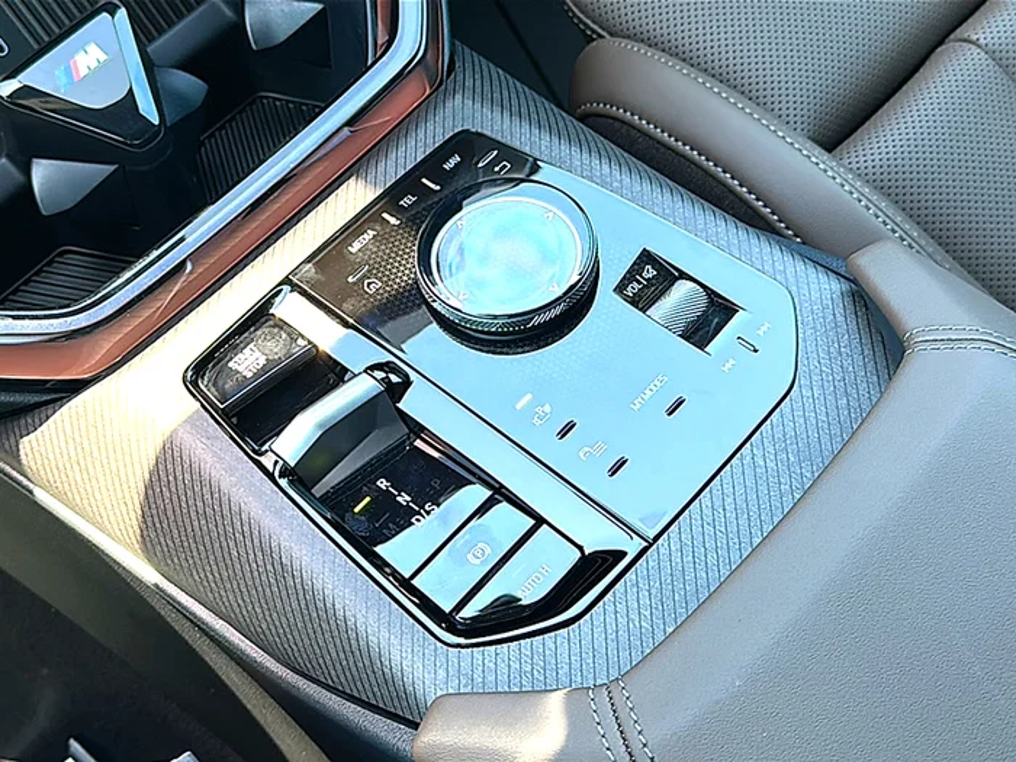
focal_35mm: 40
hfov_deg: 46.8
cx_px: 508
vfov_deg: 36.0
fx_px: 1174
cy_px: 381
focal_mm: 6.86
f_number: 1.78
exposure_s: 1/71
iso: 64
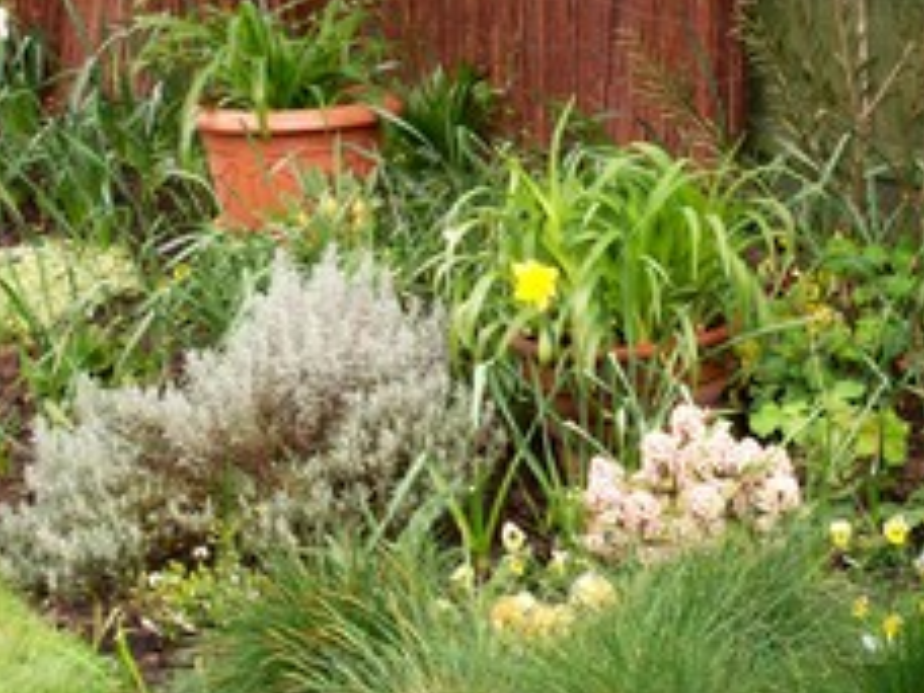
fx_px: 4484
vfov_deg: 8.8
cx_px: 709
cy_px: 332
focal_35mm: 168
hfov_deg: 11.7
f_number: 4.3
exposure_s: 1/109
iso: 140
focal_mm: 14.3
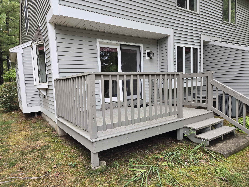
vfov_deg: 58.9
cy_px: 94
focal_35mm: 23
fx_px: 165
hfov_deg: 73.9
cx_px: 124
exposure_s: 1/180
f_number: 1.8
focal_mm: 5.4
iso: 50
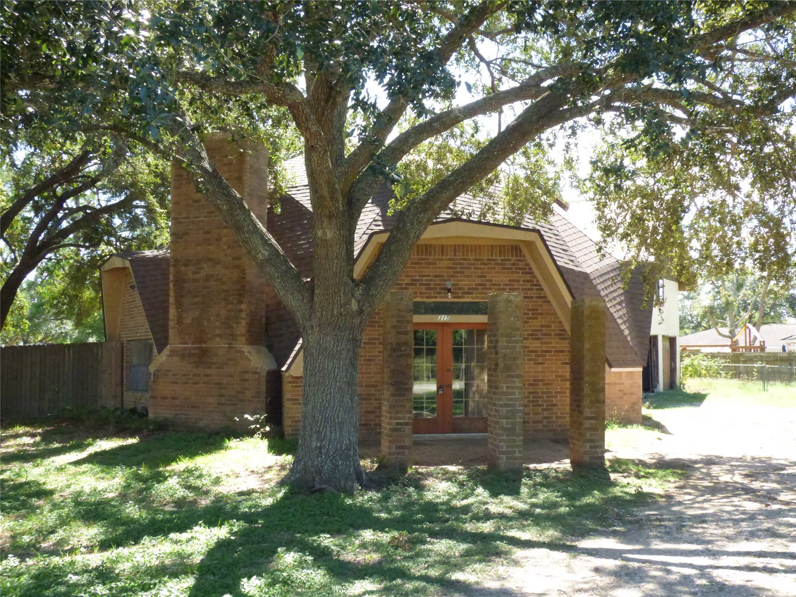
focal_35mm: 41
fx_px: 943
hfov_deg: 45.8
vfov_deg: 35.1
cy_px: 298
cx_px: 398
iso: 1600
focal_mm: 7.37
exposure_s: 1/1300
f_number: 4.5
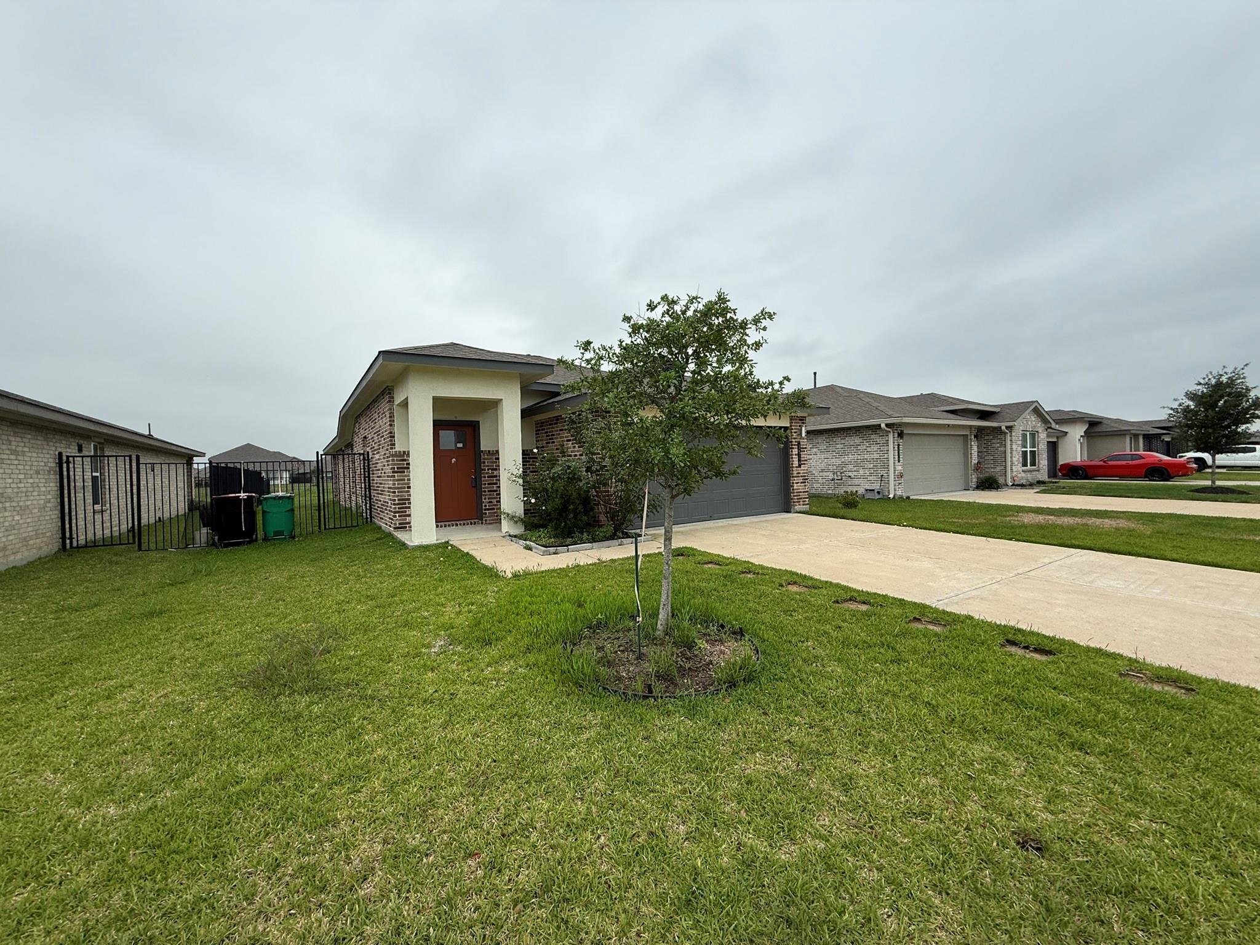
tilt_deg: +2.2
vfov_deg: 85.7
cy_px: 472
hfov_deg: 102.1
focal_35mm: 14
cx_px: 630
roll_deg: +0.9
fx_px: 510
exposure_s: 1/914
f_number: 2.2
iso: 50
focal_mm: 2.22
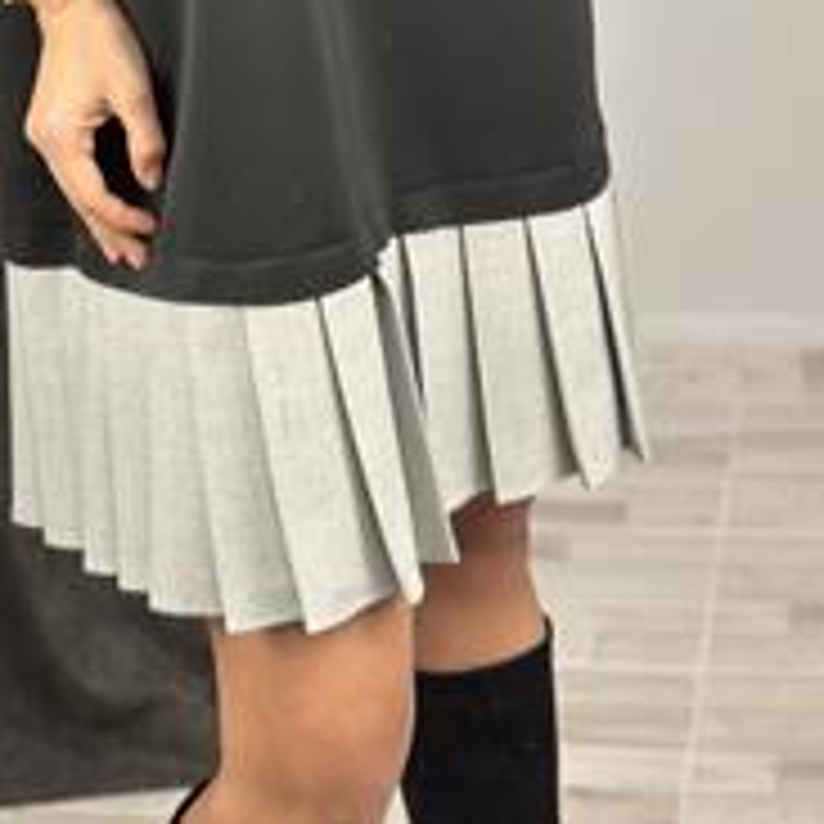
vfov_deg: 17.5
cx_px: 297
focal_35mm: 96
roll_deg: +4.8
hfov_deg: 18.1
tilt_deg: -34.6
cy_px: -92
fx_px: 2585
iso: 200
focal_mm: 6.86
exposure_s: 1/100
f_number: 1.78
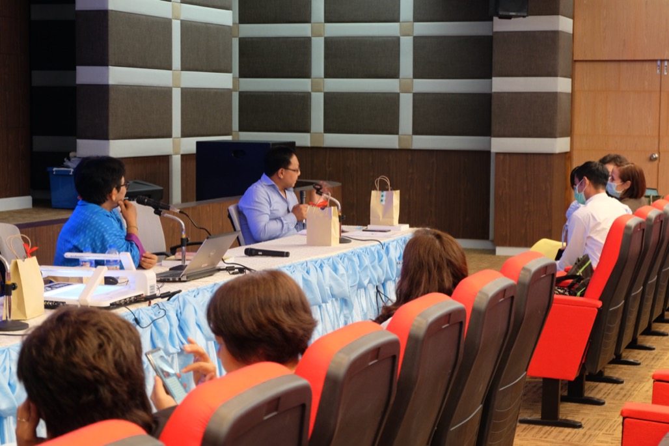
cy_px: 223
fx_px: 1393
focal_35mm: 75
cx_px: 334
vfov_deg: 18.2
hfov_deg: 27.0
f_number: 5.6
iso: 800
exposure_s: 1/10
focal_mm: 50
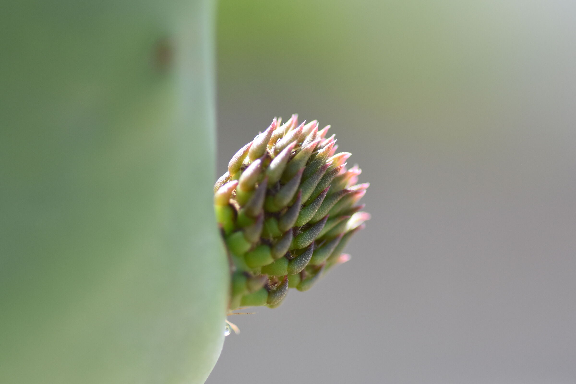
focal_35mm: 150
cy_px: 192
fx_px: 2400
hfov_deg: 13.7
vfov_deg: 9.1
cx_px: 288
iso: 1000
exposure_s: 1/4000
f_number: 4
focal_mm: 100
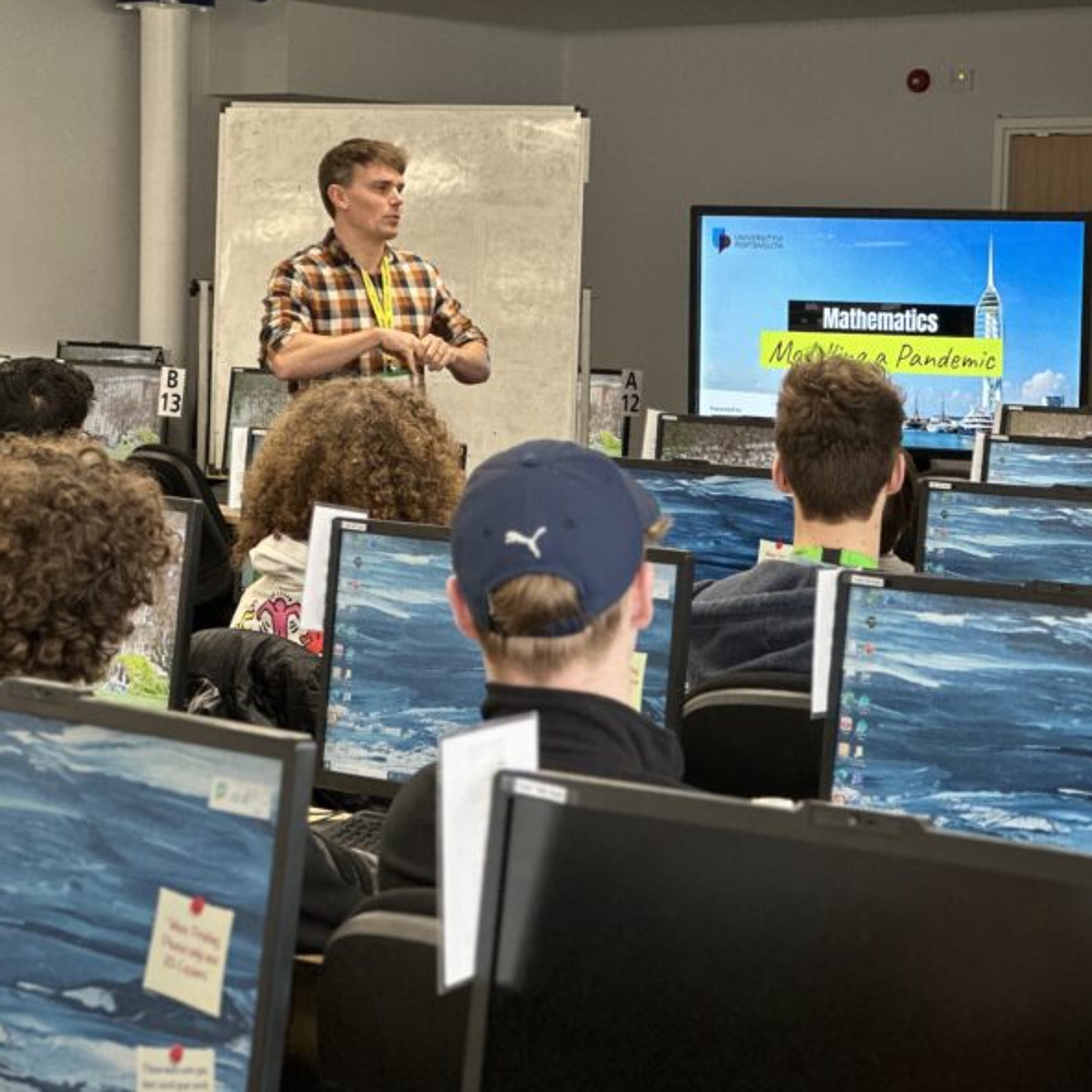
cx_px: 559
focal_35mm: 92
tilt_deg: -4.0
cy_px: 542
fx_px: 3284
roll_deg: -1.7
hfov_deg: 18.9
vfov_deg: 18.9
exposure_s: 1/33
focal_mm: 9
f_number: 2.8
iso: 125
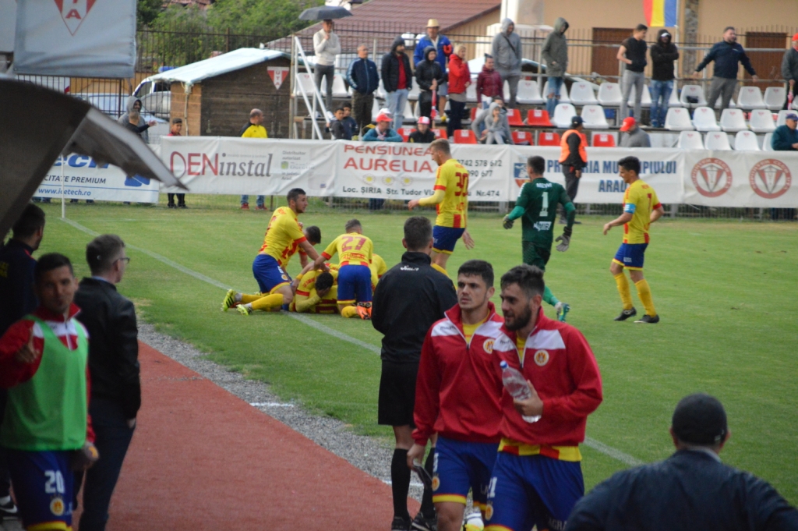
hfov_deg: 8.3
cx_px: 399
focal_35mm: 248
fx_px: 5482
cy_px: 266
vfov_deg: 5.5
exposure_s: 1/400
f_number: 6
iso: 3200
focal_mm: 165
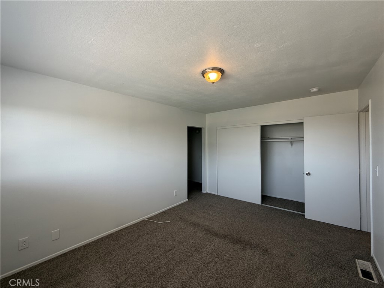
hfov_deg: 102.1
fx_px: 155
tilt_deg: +0.9
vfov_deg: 85.7
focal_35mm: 14
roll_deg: +0.1
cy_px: 144
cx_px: 192
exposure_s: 1/121
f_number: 2.2
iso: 125
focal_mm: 2.22
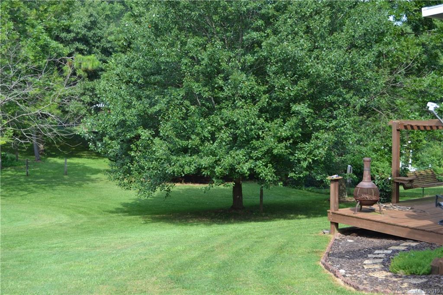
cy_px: 148
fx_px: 535
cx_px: 222
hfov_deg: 45.0
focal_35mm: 44
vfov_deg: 30.8
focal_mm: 29
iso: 100
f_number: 6.3
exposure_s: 1/160
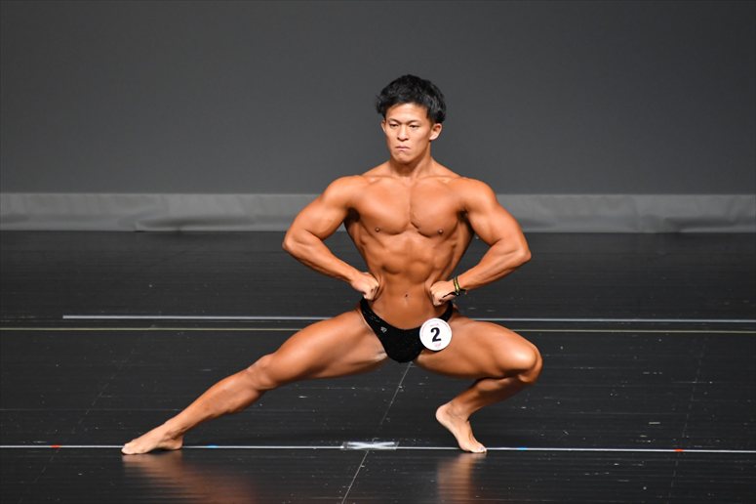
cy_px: 252
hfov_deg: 4.6
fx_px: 9446
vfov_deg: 3.1
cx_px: 378
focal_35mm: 450
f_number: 5.6
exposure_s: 1/400
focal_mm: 300
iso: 2500
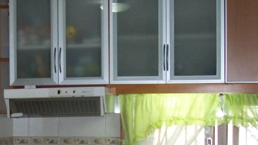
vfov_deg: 12.7
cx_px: 38
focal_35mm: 94
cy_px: 158
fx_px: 643
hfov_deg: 22.3
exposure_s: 1/30
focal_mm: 6
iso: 160
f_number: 2.7
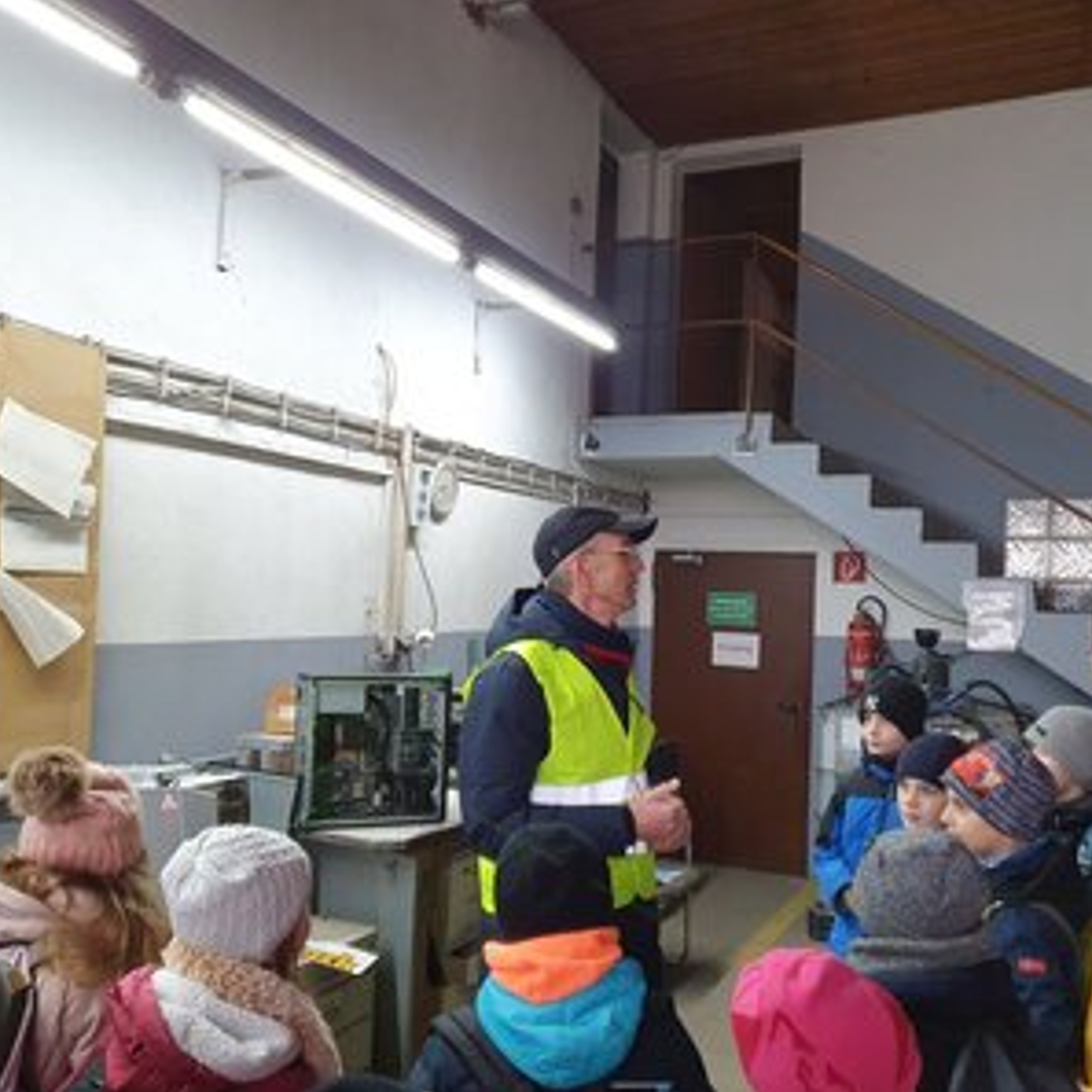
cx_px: 511
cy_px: 548
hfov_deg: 52.5
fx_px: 1106
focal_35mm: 31
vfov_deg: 52.5
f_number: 1.5
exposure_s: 1/100
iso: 250
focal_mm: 4.32
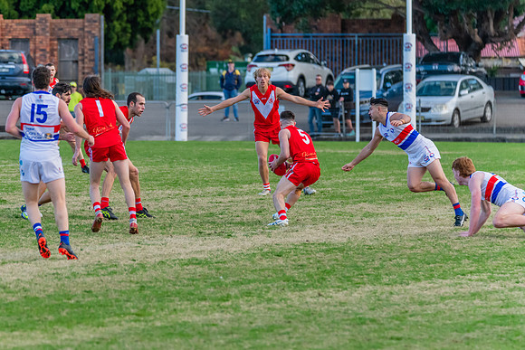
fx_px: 5504
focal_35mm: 377
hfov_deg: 5.5
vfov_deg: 3.6
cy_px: 175
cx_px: 195
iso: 2200
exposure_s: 1/1600
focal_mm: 300
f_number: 5.6
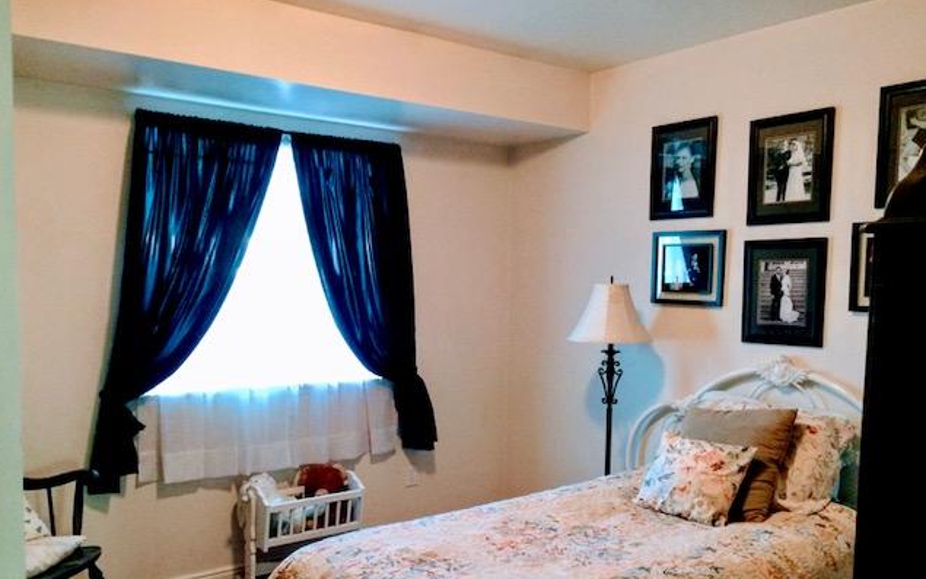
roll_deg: -0.2
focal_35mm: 31
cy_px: 346
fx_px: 782
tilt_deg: -5.9
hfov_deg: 61.2
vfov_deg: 40.4
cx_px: 461
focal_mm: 4.15
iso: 250
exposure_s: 1/30
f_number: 2.2
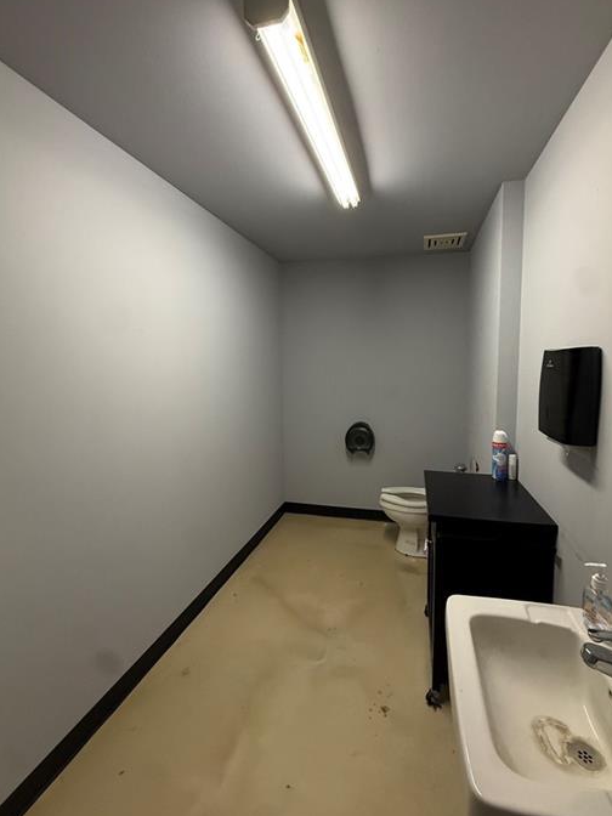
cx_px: 327
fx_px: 377
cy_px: 395
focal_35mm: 16
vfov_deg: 94.5
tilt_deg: -4.5
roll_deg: -0.5
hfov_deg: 78.0
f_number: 2.2
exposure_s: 1/120
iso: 320
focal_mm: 2.22
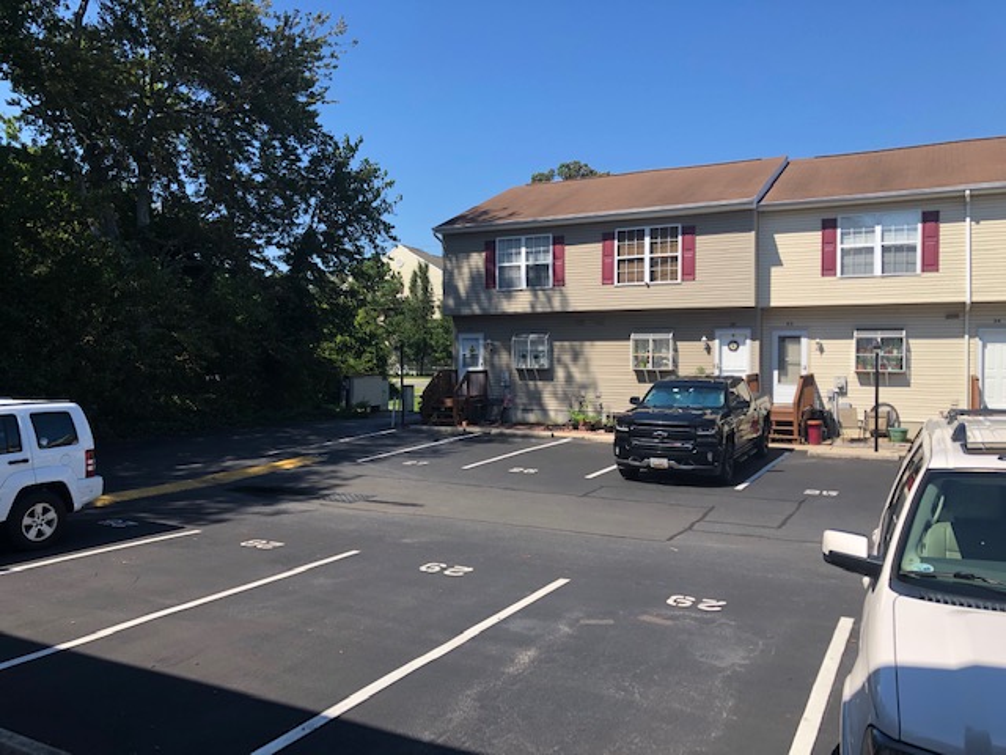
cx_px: 503
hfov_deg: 63.4
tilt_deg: -1.9
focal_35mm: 28
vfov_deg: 49.7
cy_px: 378
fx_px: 814
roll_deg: -0.8
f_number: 1.8
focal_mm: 3.99
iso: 20
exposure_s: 1/1429
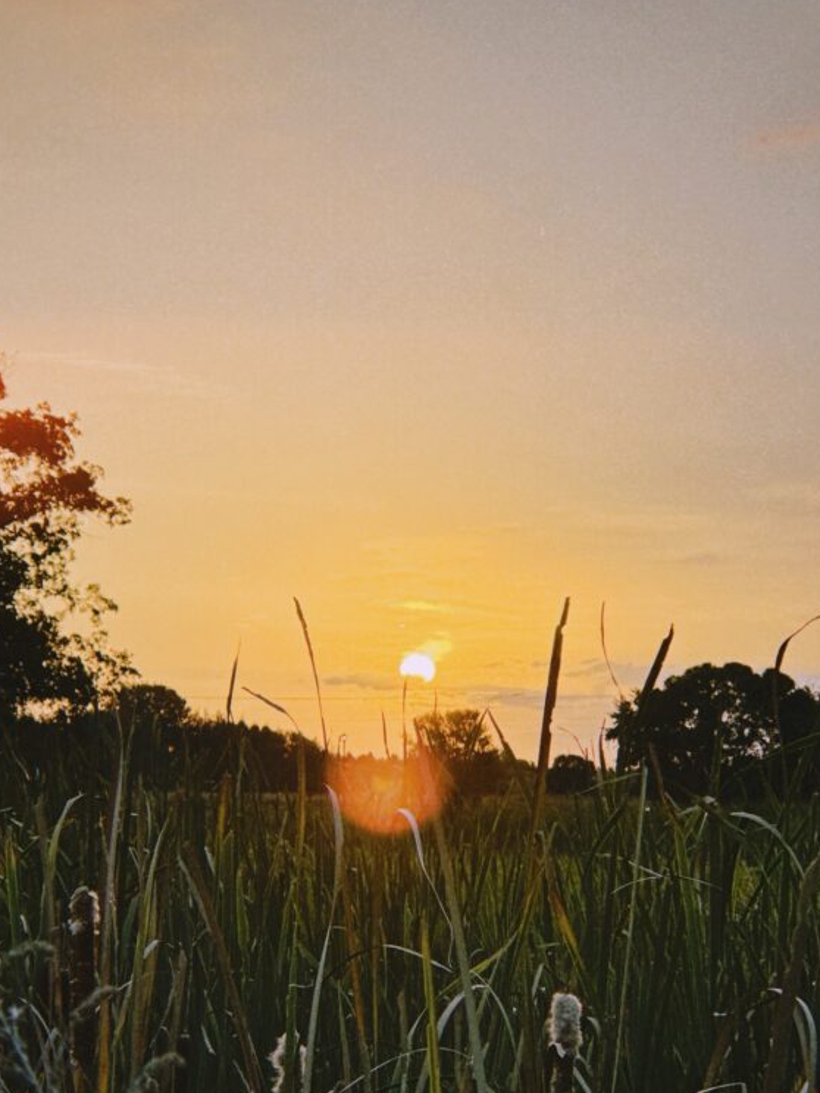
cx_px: 404
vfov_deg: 18.5
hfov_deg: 14.0
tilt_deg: +1.3
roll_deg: +0.3
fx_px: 3348
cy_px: 736
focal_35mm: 106
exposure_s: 1/401
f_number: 2.8
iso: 25
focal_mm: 9
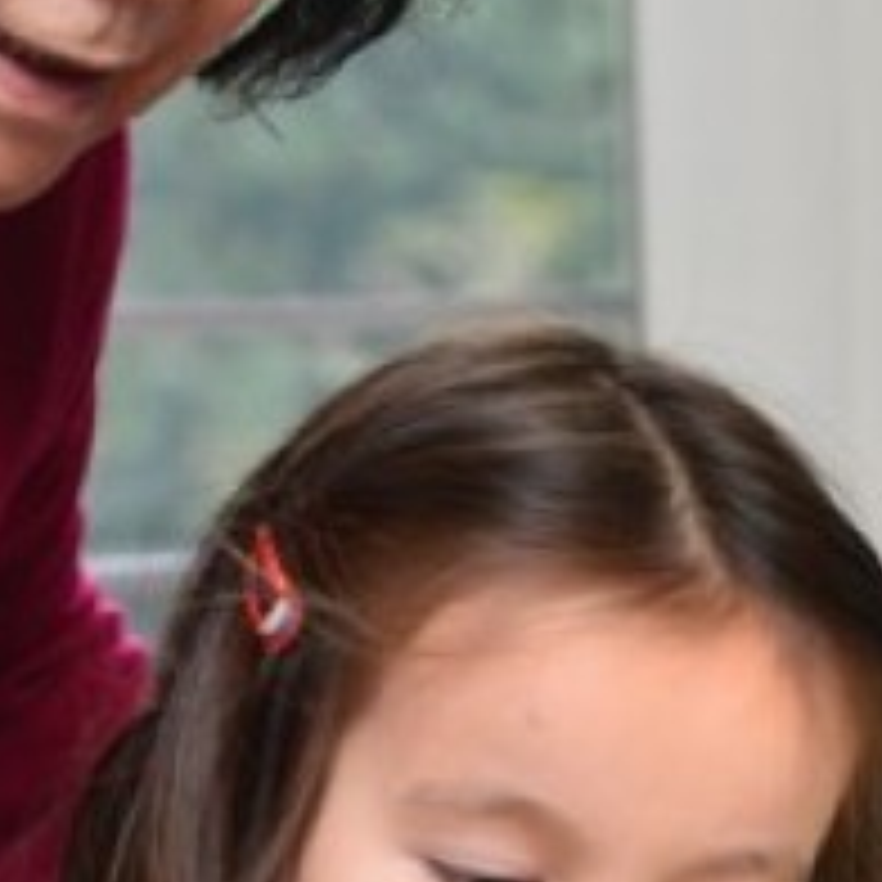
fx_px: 6400
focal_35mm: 222
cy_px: 871
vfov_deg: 7.8
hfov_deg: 7.9
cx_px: 382
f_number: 4
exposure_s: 1/200
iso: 500
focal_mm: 50
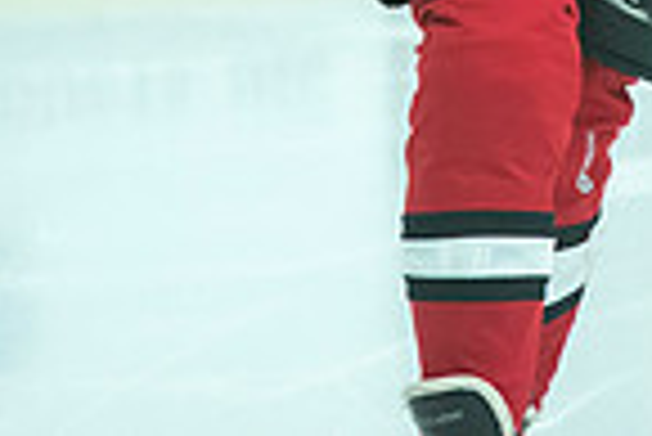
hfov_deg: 2.3
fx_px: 15990
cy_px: -429
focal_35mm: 882
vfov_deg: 1.6
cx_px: 760
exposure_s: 1/320
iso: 6400
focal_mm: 220
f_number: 5.6
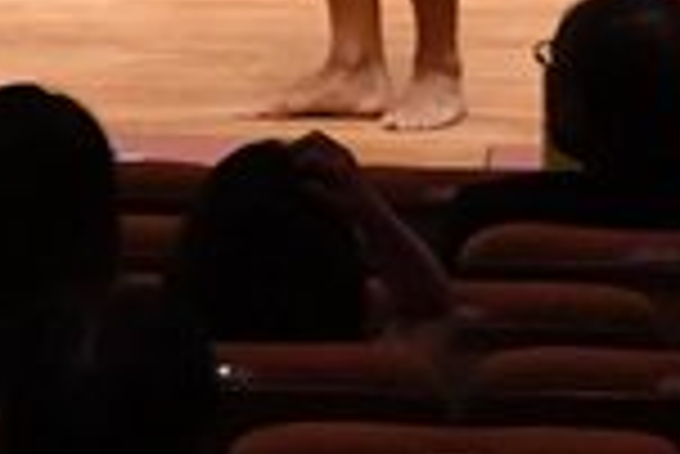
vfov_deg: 1.9
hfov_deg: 2.9
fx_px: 13367
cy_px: -598
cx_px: -921
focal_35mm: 707
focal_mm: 92
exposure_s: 1/400
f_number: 5.6
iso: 9000
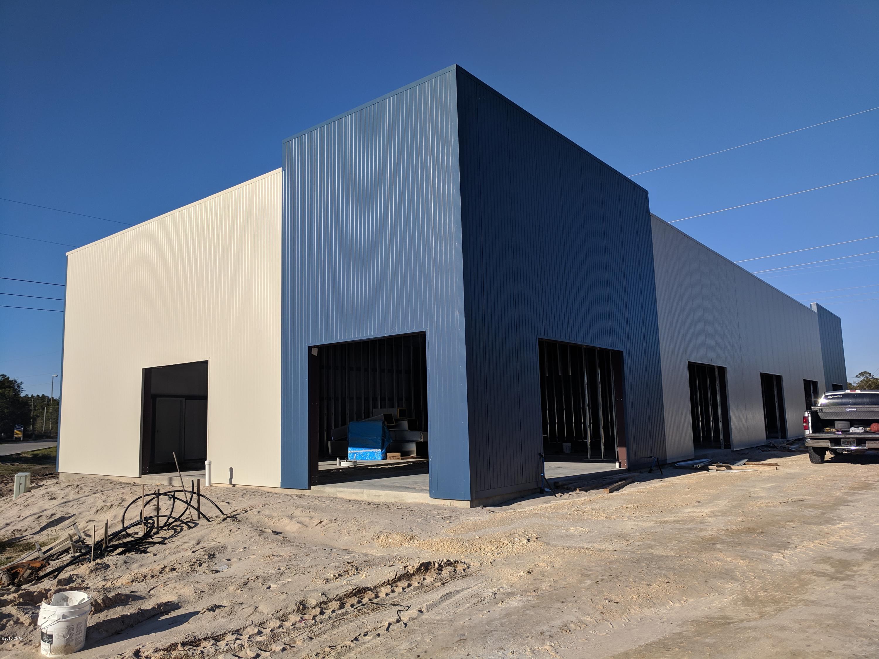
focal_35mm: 26
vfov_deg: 53.1
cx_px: 440
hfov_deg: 67.3
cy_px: 330
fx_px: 660
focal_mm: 4.67
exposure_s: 1/3106
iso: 51
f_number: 2
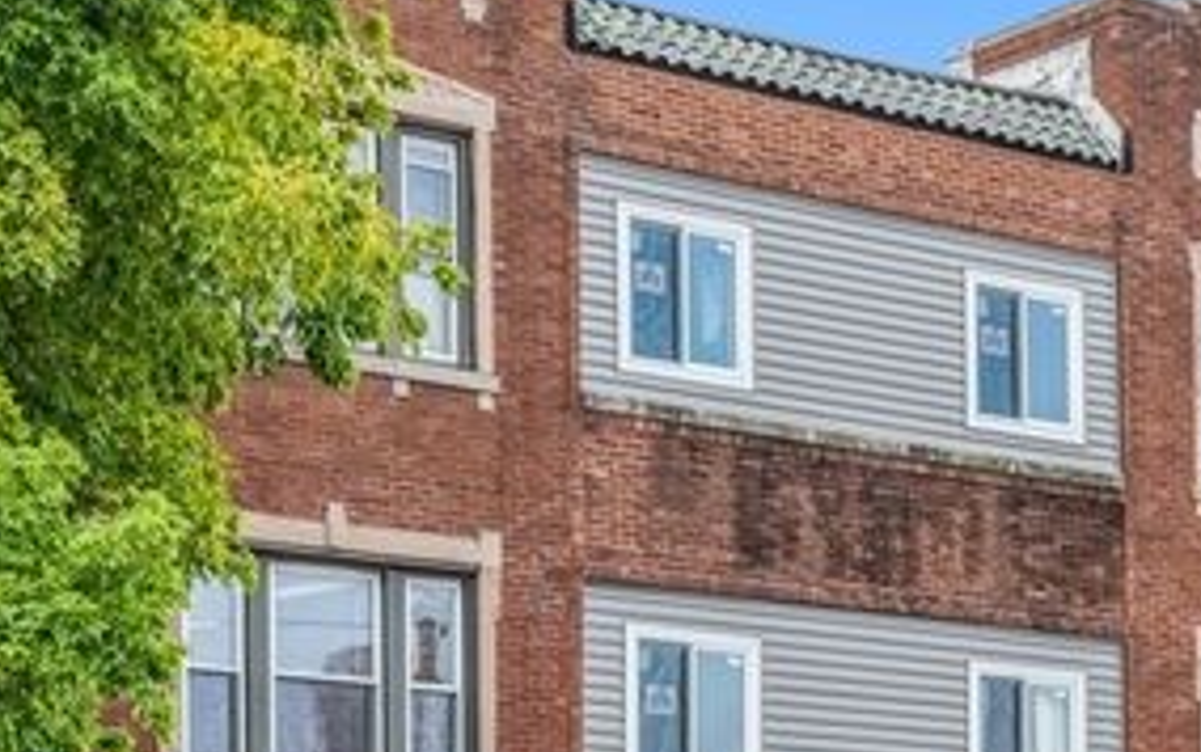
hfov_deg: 19.9
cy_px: 439
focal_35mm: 104
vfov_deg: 12.6
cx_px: 770
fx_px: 3407
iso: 200
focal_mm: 58
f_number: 9.5
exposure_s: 1/90
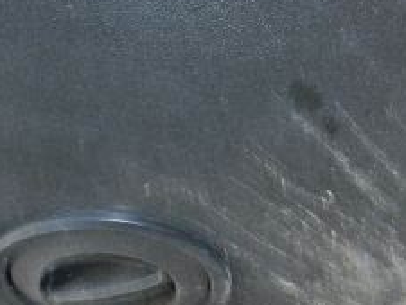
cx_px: 84
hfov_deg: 19.6
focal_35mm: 99
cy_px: 403
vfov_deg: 14.3
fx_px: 1162
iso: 80
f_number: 3.1
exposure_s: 1/30
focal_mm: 6.3
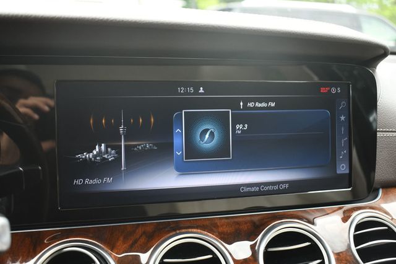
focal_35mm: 40
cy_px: 132
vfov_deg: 33.4
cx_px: 198
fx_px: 440
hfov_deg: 48.5
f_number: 4
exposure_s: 1/250
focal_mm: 27
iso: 500
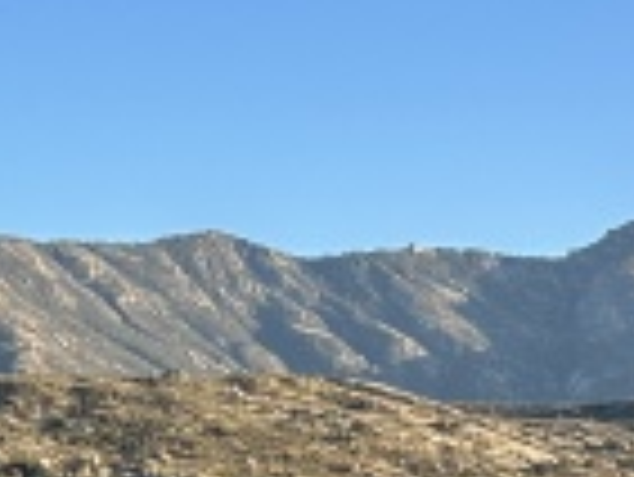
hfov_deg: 12.8
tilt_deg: -9.8
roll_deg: +3.4
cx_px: 1241
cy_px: 1004
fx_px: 2493
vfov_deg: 10.0
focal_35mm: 136
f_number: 1.78
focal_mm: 6.86
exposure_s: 1/1083
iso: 80
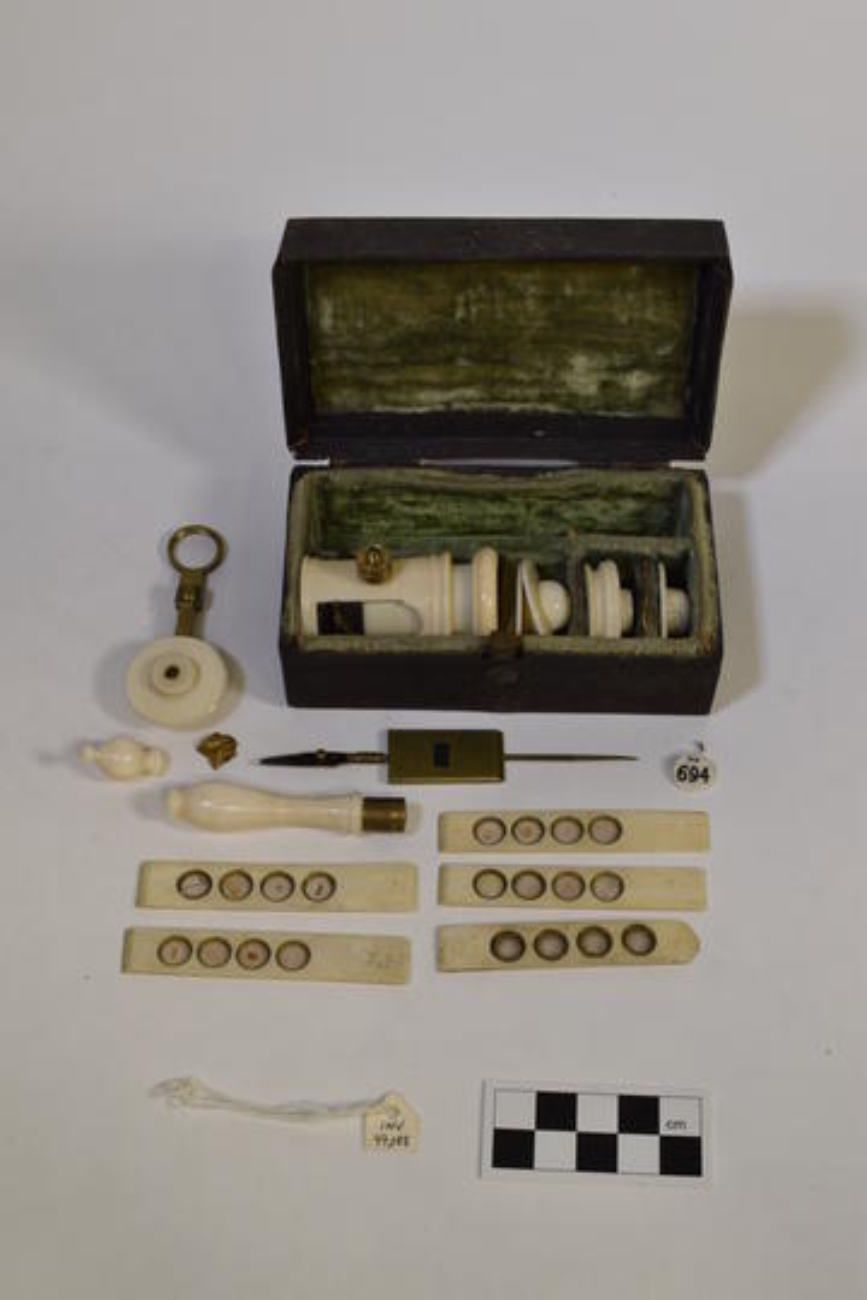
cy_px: 650
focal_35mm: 57
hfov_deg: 23.8
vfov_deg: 35.1
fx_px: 2059
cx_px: 434
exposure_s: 1/2
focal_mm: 38
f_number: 18
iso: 250
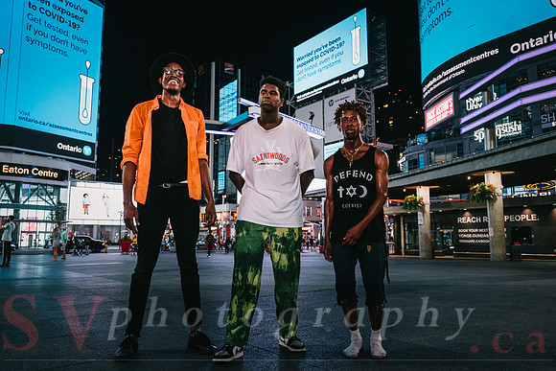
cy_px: 179
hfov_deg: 66.3
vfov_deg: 47.0
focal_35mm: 28
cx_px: 278
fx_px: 426
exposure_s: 1/60
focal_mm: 32.6
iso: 1600
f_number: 4
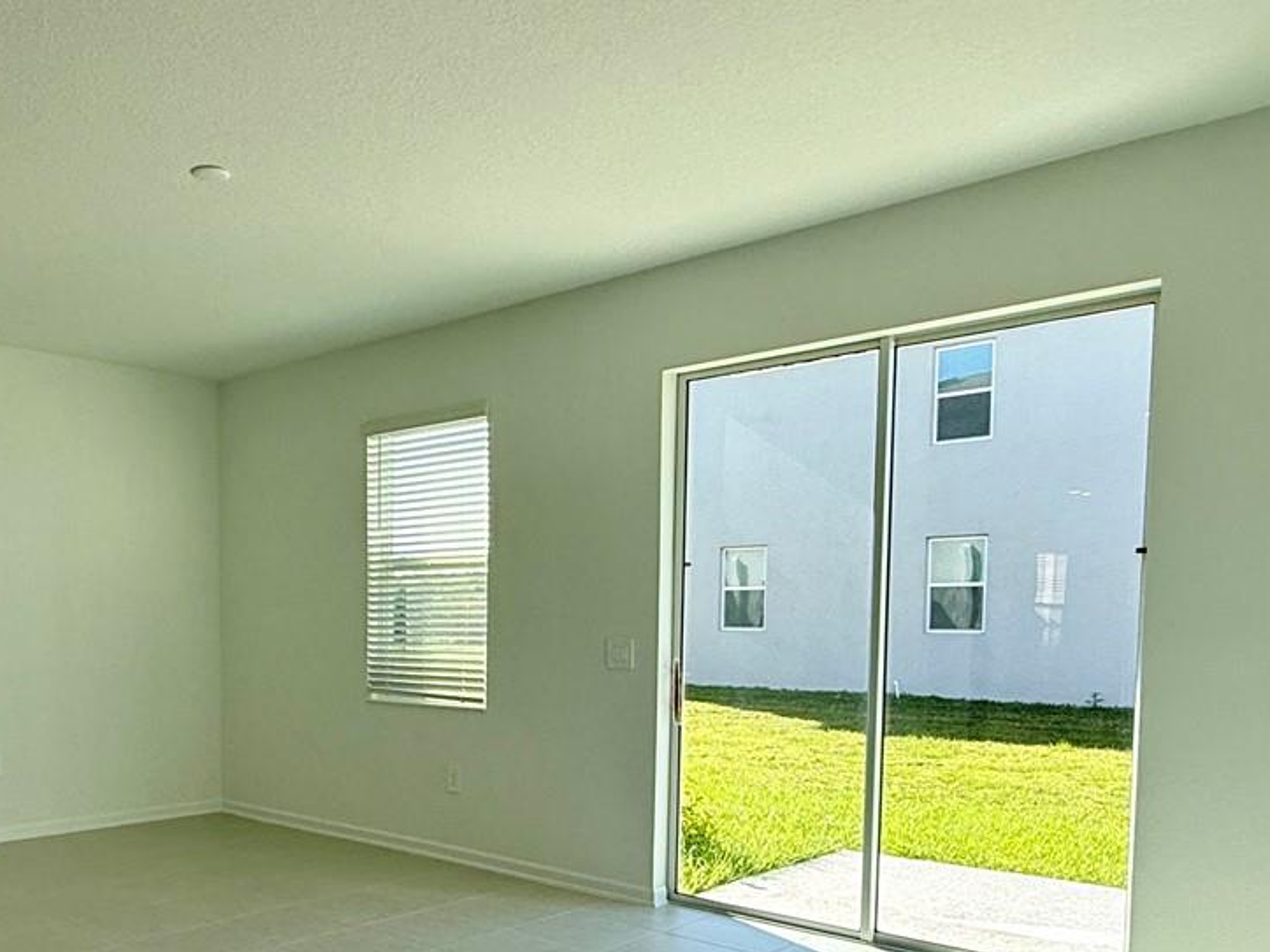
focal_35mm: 31
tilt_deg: -2.7
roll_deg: +0.1
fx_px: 1137
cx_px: 346
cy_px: 689
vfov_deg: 44.2
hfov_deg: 56.0
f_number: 2.2
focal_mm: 2.22
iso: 64
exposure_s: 1/465
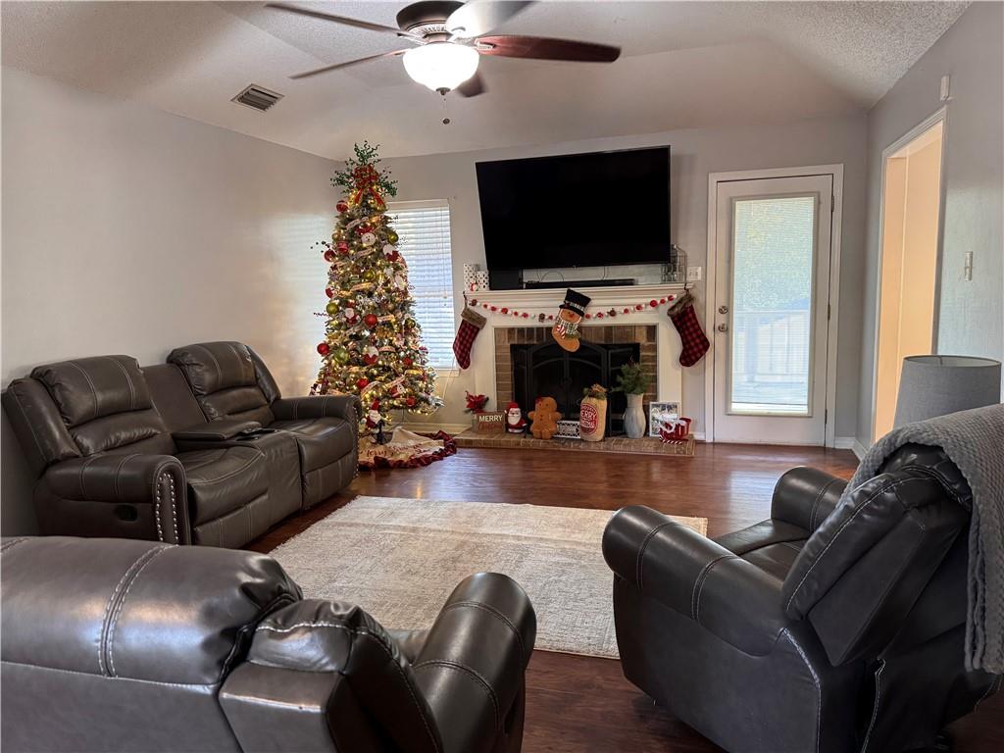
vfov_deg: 56.8
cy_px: 376
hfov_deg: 71.6
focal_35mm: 24
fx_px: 696
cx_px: 502
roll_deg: +1.2
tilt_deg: -8.4
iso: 500
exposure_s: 1/57
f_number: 1.78
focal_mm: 6.76
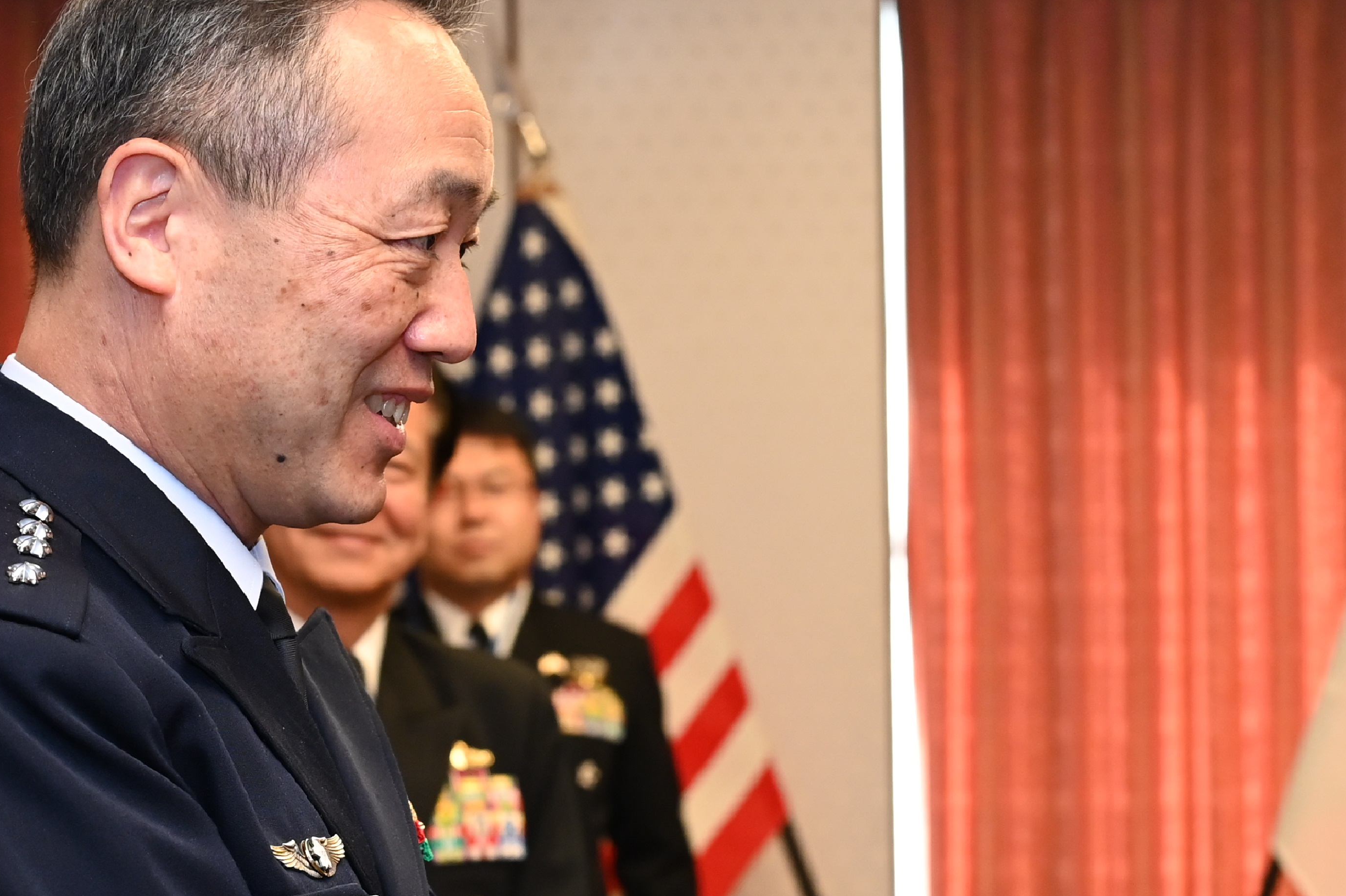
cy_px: 810
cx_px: 895
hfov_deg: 20.2
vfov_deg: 13.4
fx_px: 3774
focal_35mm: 101
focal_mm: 46
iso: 1250
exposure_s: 1/200
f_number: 4
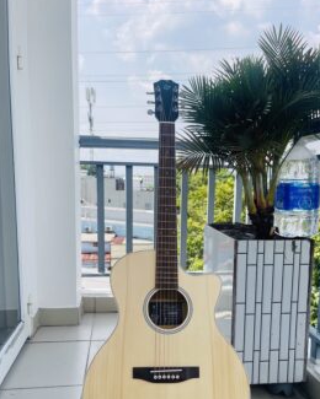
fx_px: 355
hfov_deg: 48.5
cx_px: 172
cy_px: 237
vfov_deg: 58.4
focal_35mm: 30
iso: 50
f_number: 1.6
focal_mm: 5.1
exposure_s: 1/2924
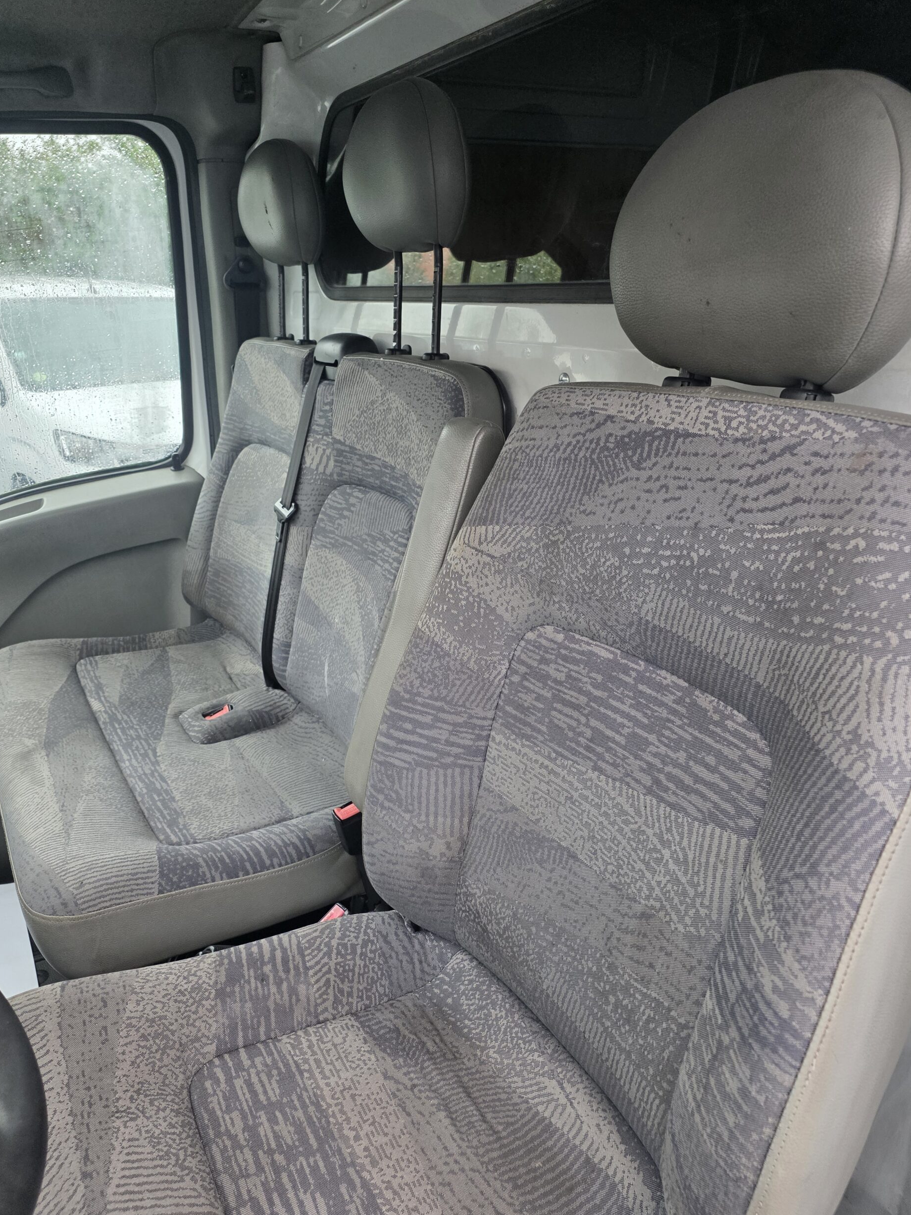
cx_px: 448
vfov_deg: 71.6
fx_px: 842
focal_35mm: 24
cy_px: 631
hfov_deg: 56.8
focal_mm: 6.25
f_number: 1.7
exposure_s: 1/180
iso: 160
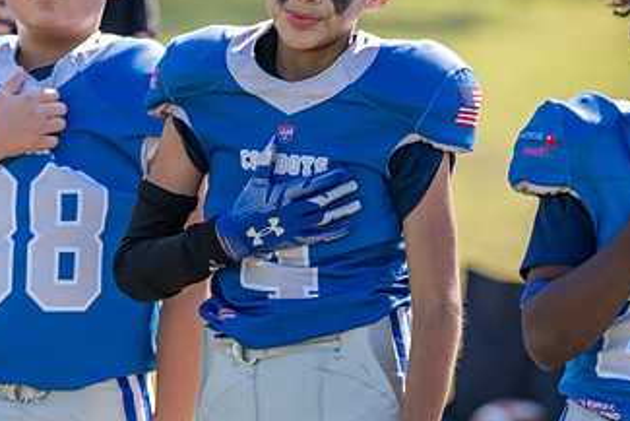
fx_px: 5865
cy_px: 115
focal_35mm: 335
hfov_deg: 6.1
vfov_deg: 4.1
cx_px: 260
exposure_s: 1/500
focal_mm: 188
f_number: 3.5
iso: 100
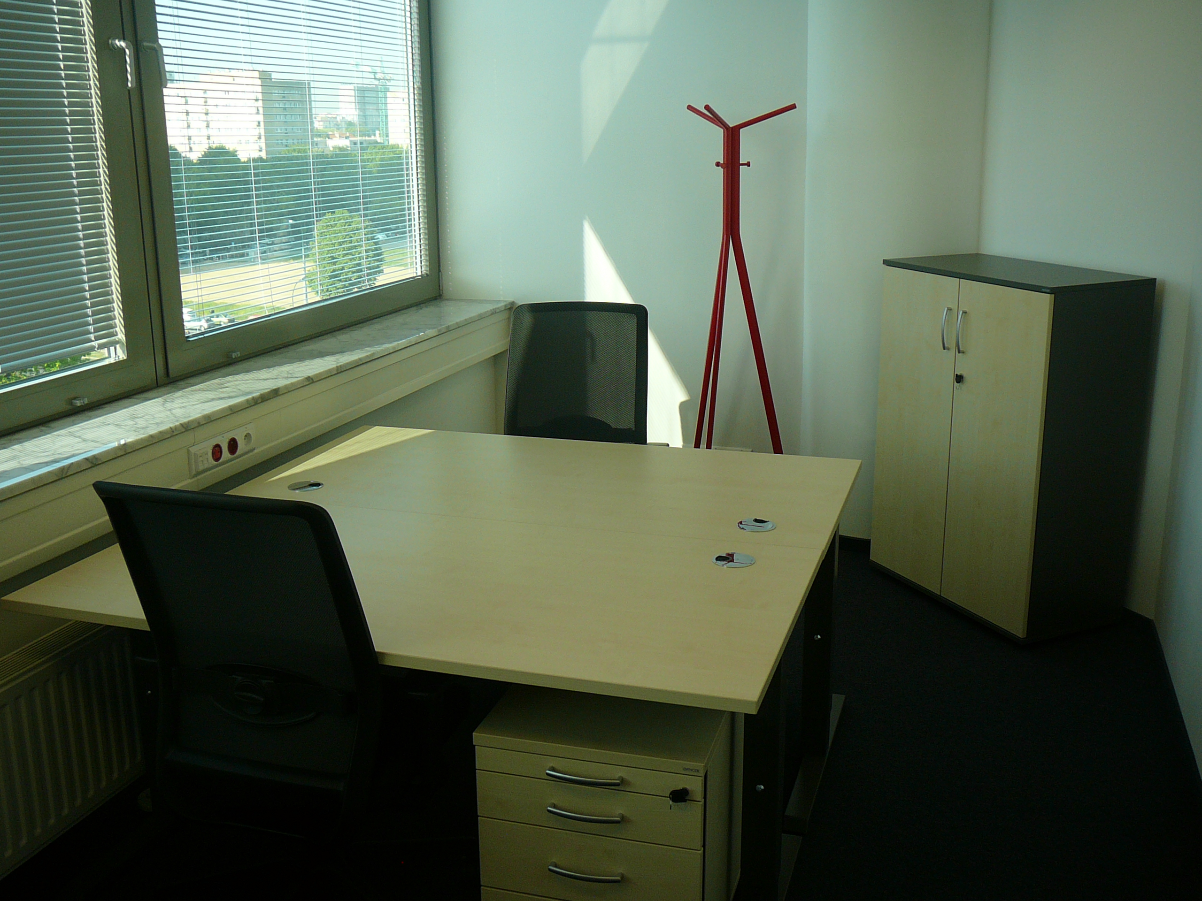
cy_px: 450
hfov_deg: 52.6
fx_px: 1215
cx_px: 601
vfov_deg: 40.7
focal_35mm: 35
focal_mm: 5.2
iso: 80
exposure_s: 1/125
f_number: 2.8
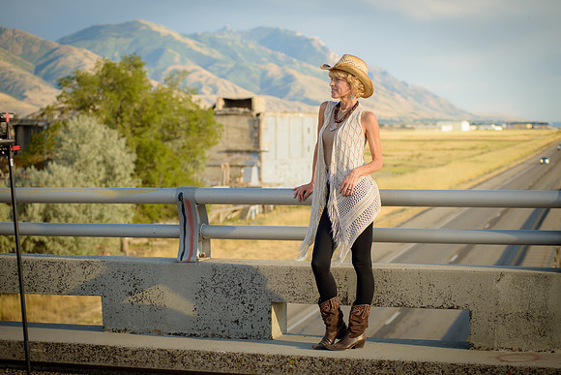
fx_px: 1247
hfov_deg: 25.4
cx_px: 280
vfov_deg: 17.1
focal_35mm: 80
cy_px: 188
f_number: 4
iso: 200
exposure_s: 1/500
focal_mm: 80
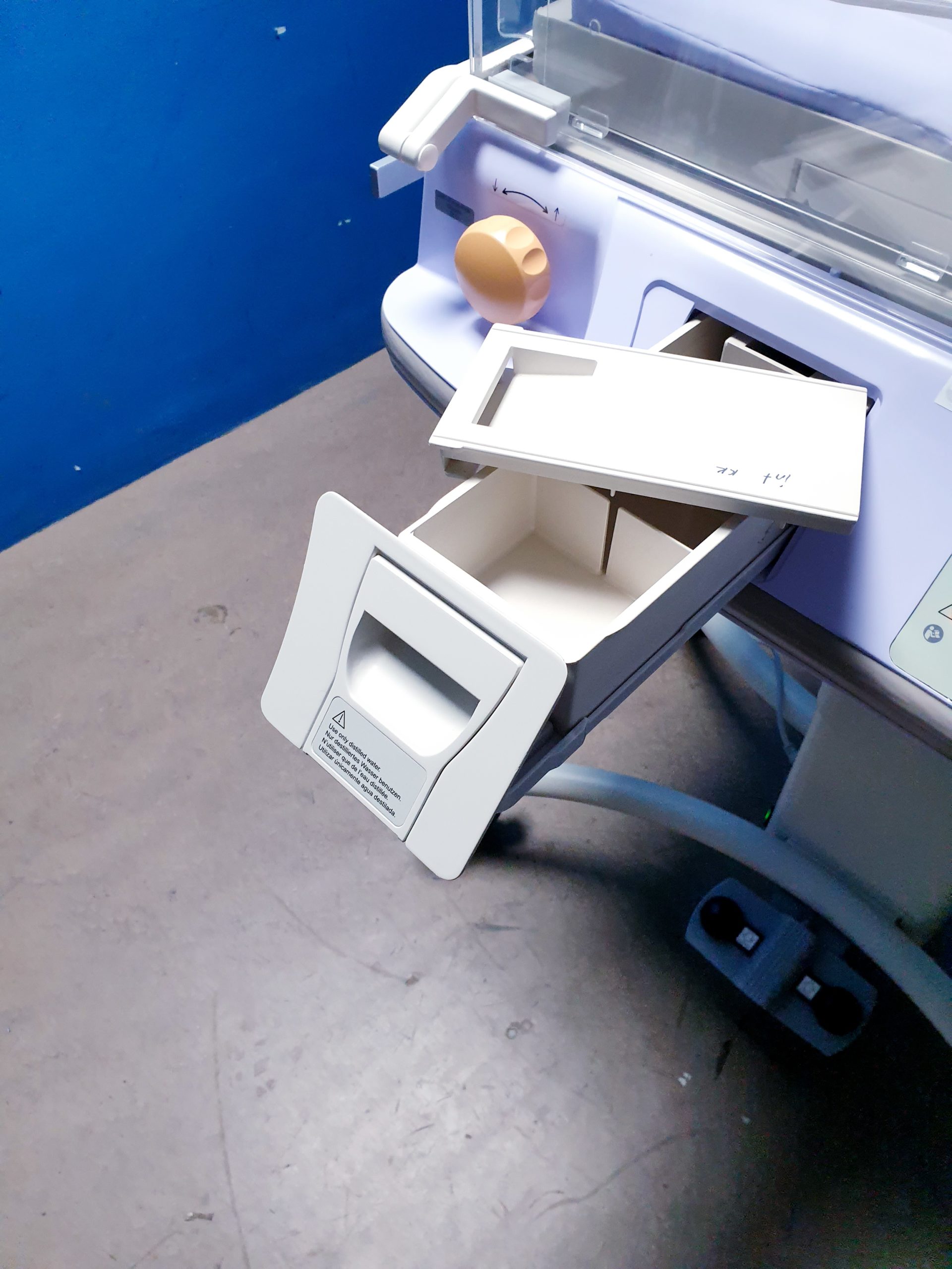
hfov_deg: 53.1
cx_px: 476
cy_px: 634
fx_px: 953
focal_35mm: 26
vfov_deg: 67.3
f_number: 2.4
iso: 320
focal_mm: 4.3
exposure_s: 1/50
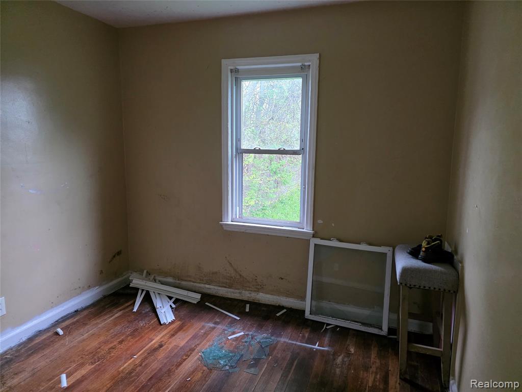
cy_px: 196
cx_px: 261
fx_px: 347
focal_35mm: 23
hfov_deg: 73.9
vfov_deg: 58.9
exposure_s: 1/120
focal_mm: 6.3
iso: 1000
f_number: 1.7
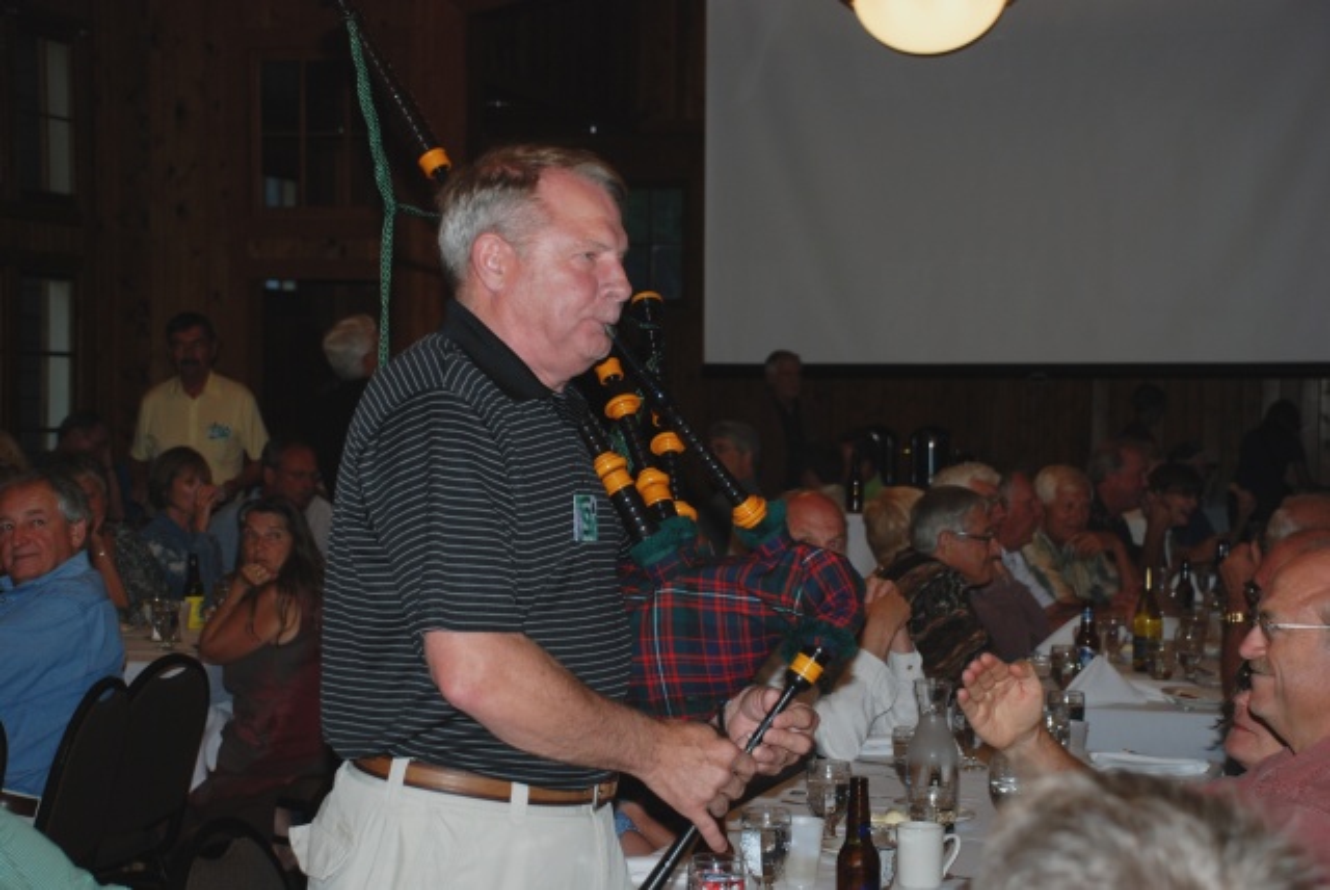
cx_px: 665
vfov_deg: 19.0
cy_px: 445
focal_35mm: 72
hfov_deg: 28.0
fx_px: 2662
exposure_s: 1/60
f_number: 4.8
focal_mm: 48
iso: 200
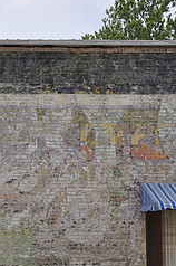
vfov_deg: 17.5
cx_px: -52
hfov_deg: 11.4
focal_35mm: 117
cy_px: 157
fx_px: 860
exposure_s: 1/200
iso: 200
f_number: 7.1
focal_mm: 32
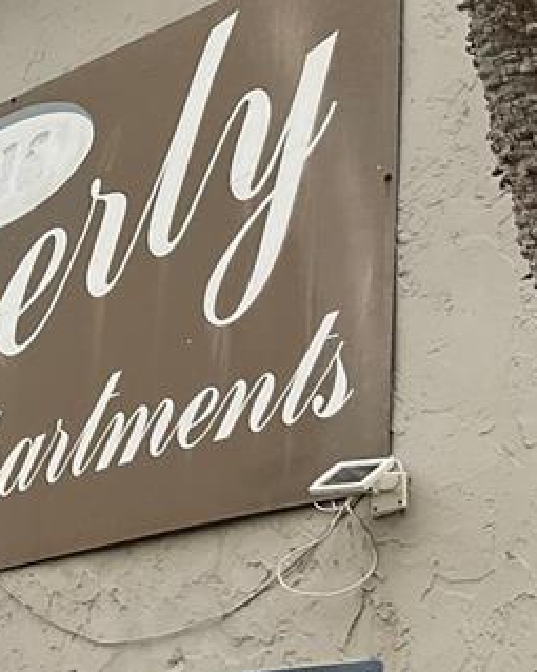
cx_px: 40
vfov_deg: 20.5
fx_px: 1809
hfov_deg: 16.6
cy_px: 29
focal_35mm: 91
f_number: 1.8
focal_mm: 3
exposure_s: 1/1577
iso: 16
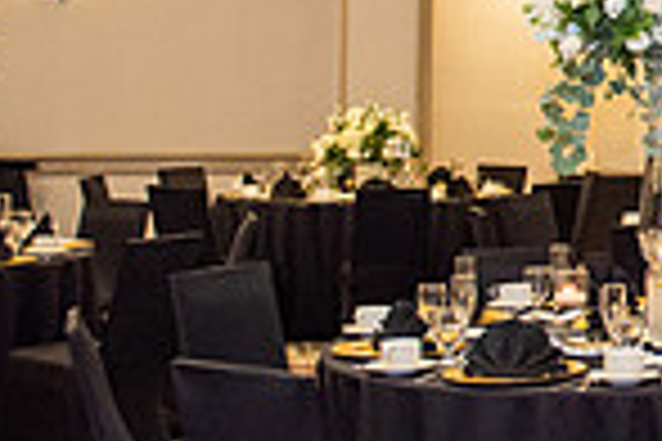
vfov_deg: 14.3
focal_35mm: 95
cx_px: 1027
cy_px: 52
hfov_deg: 18.7
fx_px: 1747
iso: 1600
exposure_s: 1/125
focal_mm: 24
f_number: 2.8
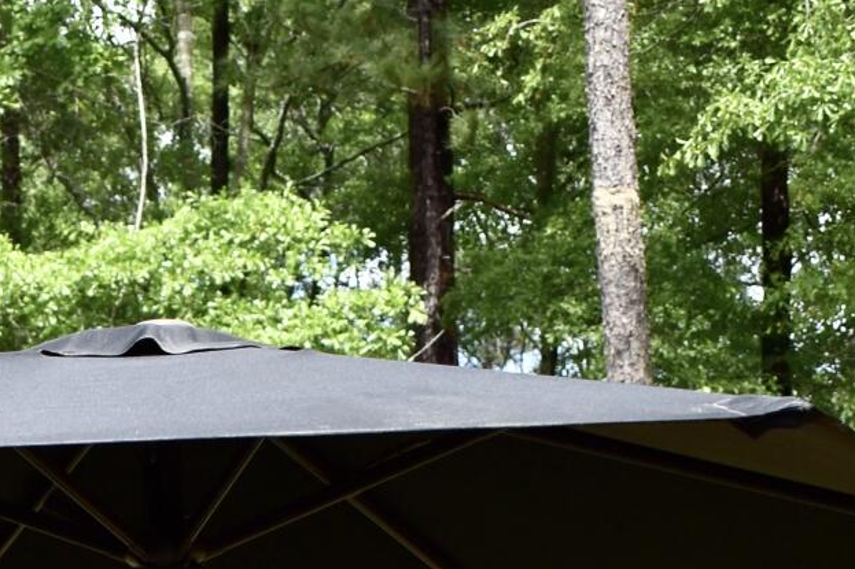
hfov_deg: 15.6
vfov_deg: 9.7
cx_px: 85
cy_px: 1205
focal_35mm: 130
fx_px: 3086
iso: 100
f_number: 3.5
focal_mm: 18
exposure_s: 1/800
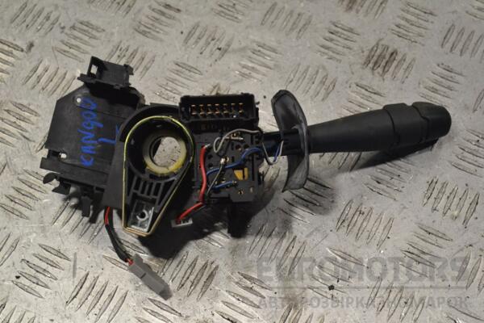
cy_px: 162
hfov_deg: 29.2
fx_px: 928
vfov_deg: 19.7
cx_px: 242
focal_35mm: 69
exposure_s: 1/500
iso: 3200
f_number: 5.6
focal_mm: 46
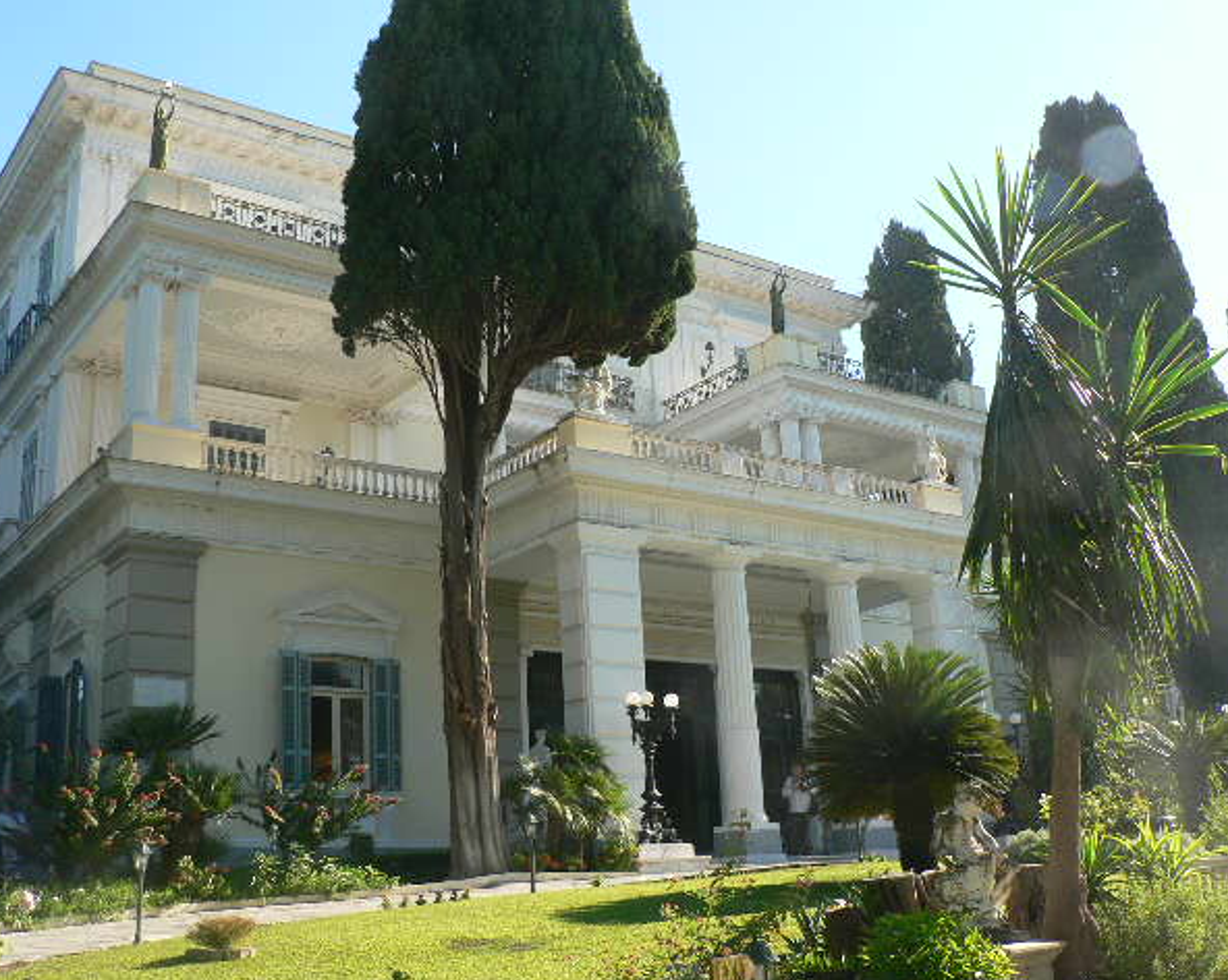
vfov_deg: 39.1
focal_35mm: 38
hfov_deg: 48.0
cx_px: 631
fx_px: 1380
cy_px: 491
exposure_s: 1/250
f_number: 4
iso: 80
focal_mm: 6
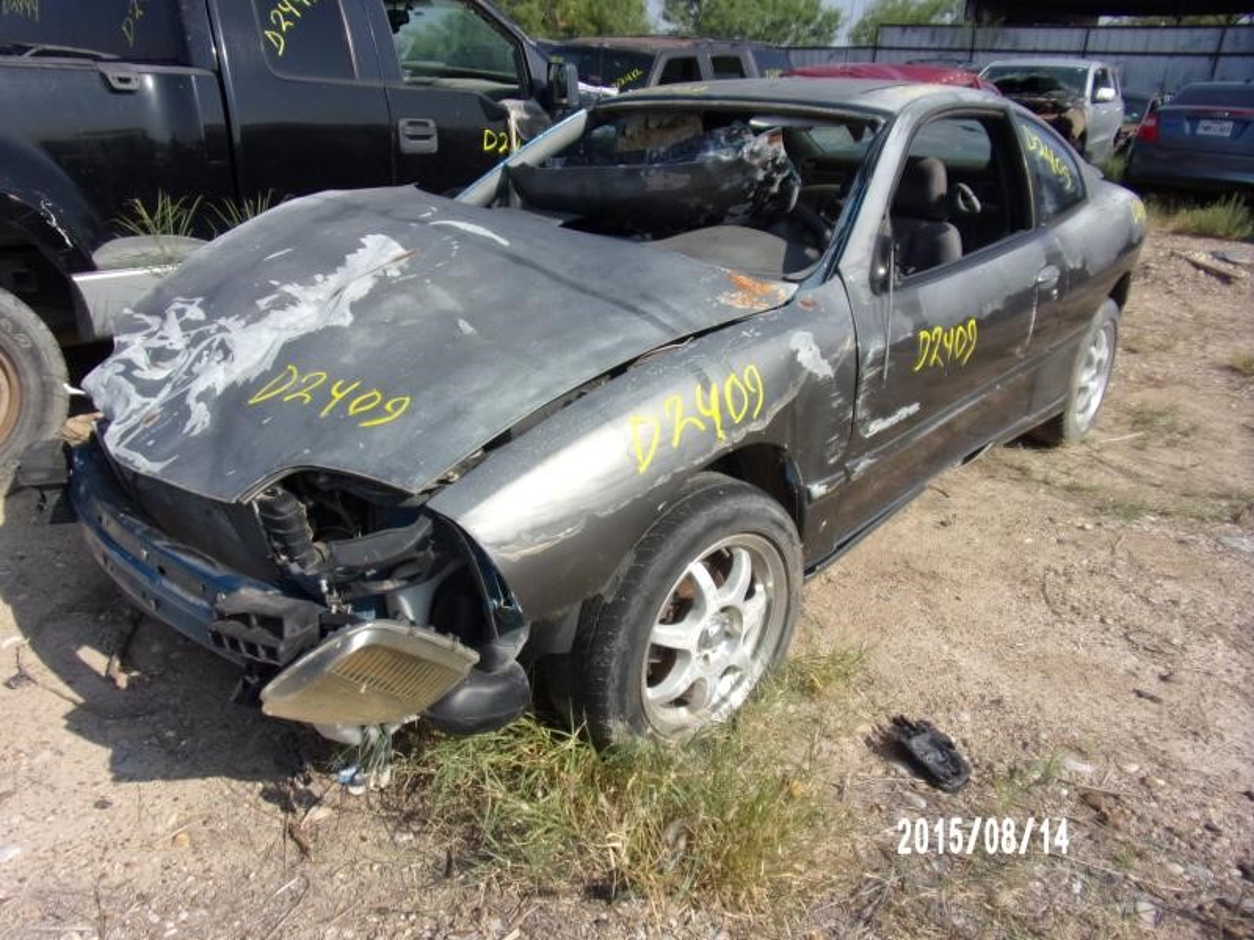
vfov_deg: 56.8
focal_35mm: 24
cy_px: 470
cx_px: 627
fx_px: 869
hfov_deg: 71.6
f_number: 3.3
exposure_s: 1/1200
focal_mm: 4.3
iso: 80
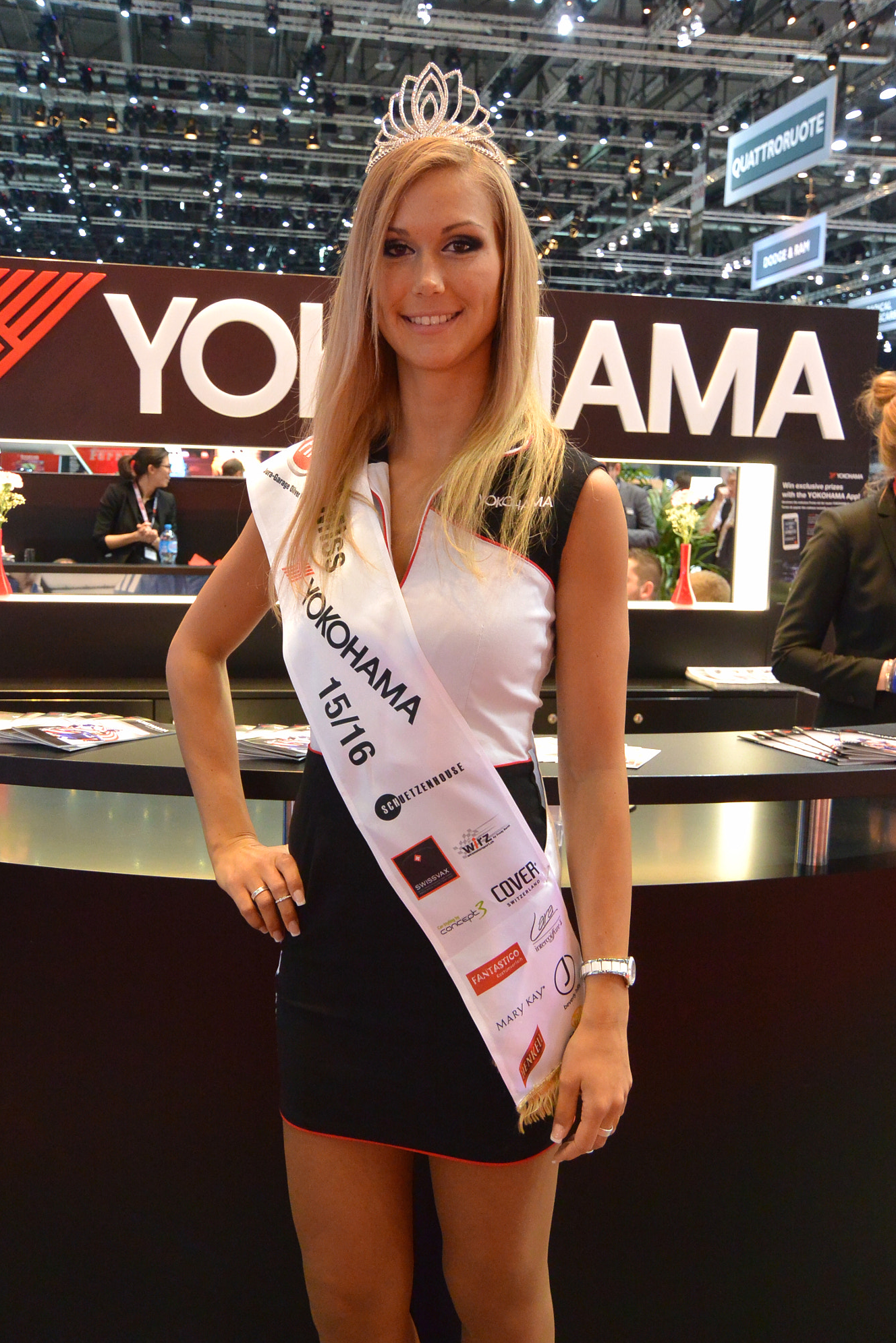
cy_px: 684
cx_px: 437
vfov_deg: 51.9
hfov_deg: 35.9
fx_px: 1381
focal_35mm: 37
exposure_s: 1/60
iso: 800
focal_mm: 13.6
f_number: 4.5
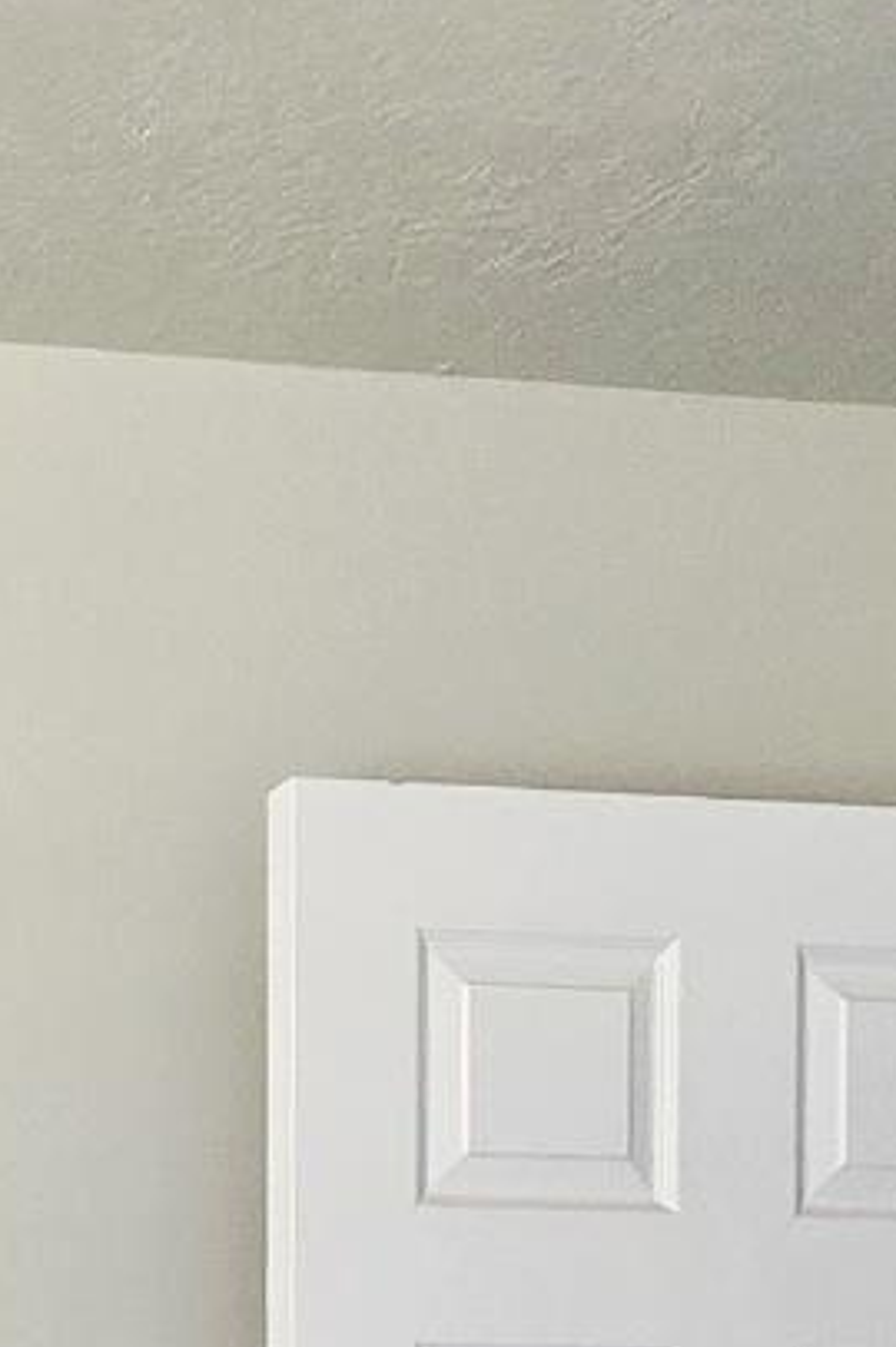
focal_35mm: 80
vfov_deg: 19.8
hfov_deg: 14.3
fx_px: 2992
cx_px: -886
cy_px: 2316
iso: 100
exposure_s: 1/60.2
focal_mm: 2.2
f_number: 2.2
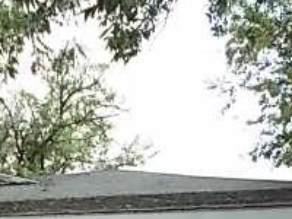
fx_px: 700
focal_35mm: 83
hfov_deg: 23.0
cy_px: 343
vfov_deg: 16.1
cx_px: 38
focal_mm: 4.6
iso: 80
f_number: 3.2
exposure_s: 1/125
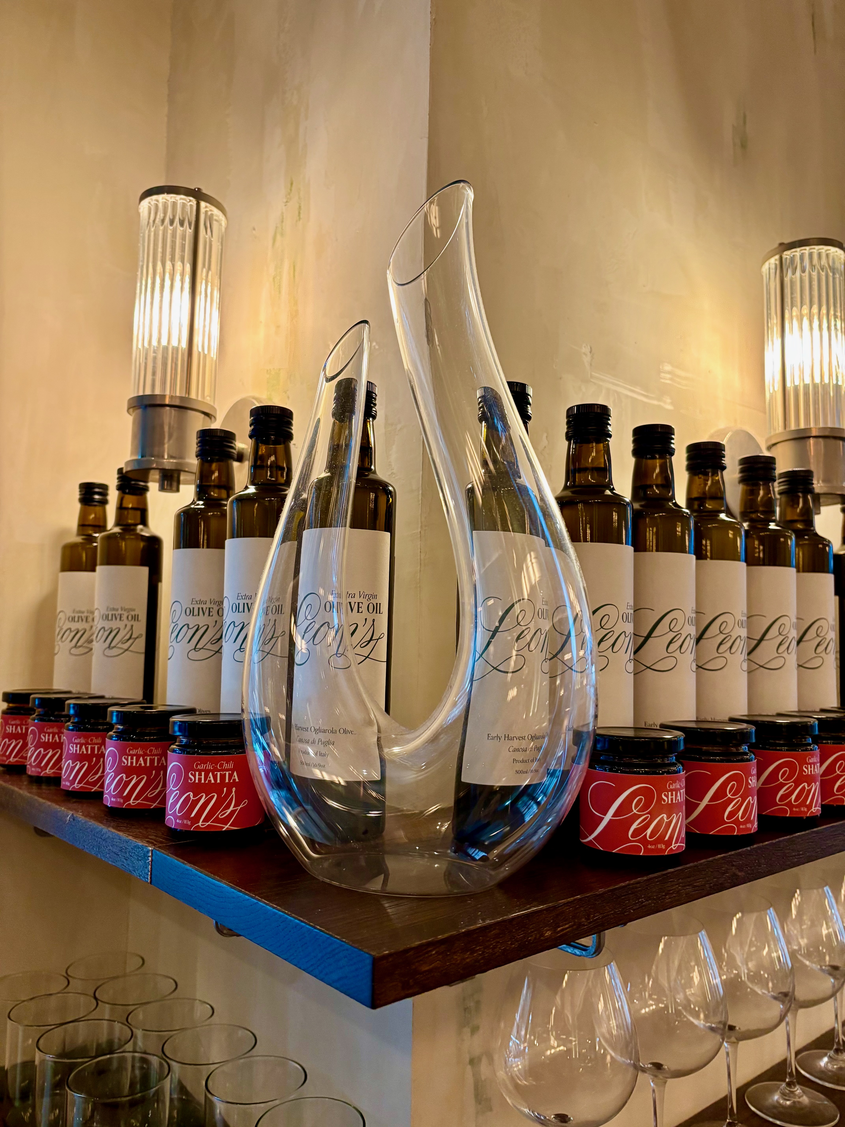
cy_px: 564
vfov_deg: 67.3
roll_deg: -1.3
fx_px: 846
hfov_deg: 53.1
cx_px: 422
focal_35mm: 26
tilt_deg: +4.6
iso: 200
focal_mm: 5.96
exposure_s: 1/60
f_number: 1.6
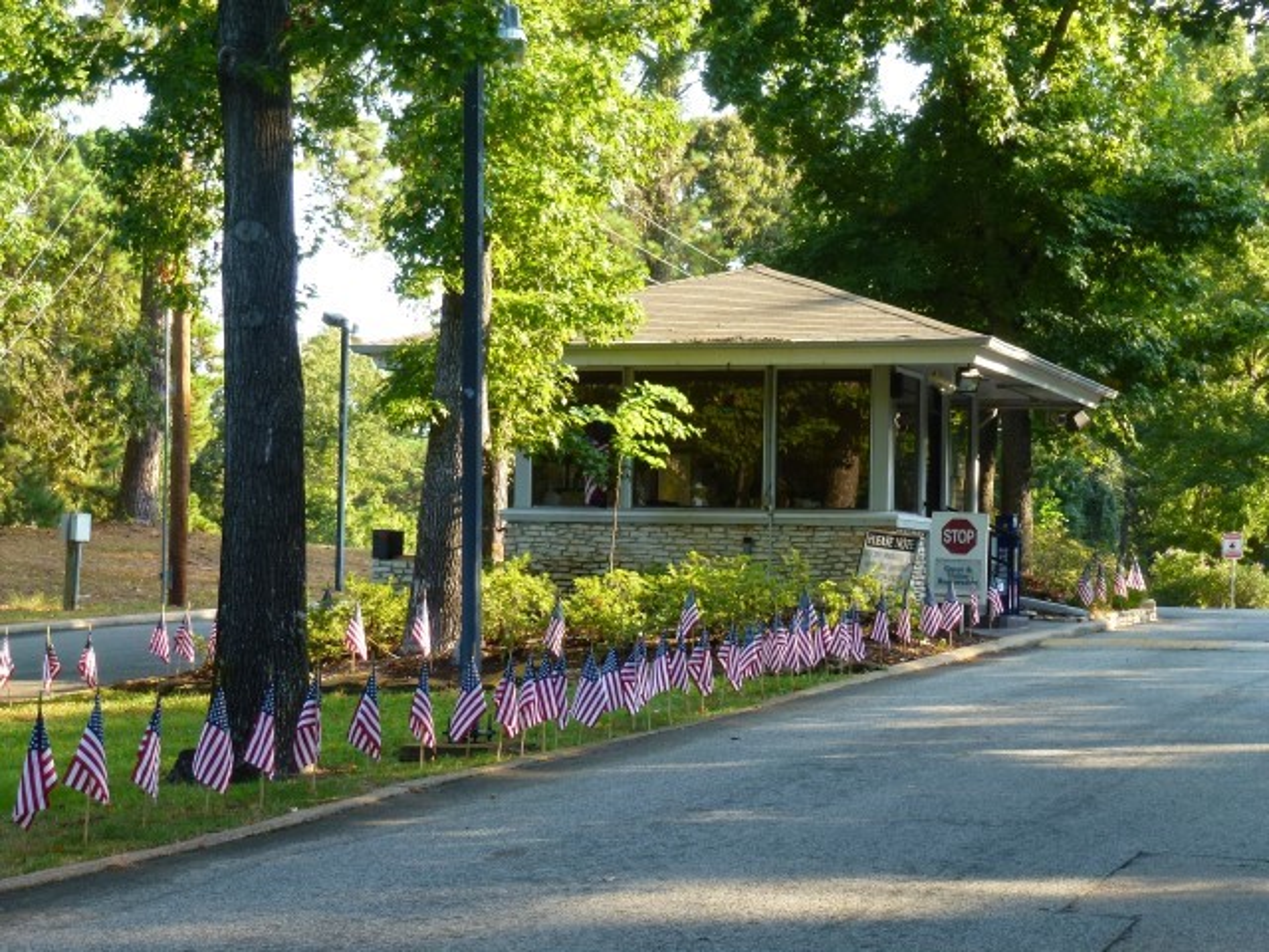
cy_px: 476
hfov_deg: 25.7
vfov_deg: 19.4
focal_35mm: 76
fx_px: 2786
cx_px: 634
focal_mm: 13.6
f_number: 4.7
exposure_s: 1/80
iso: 125
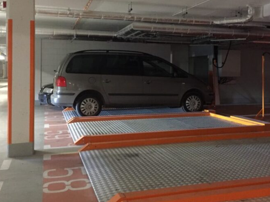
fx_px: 273
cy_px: 100
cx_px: 158
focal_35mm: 35
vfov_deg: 40.7
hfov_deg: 52.4
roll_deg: +0.6
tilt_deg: -0.1
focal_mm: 4.15
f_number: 2.2
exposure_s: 1/17
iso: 400
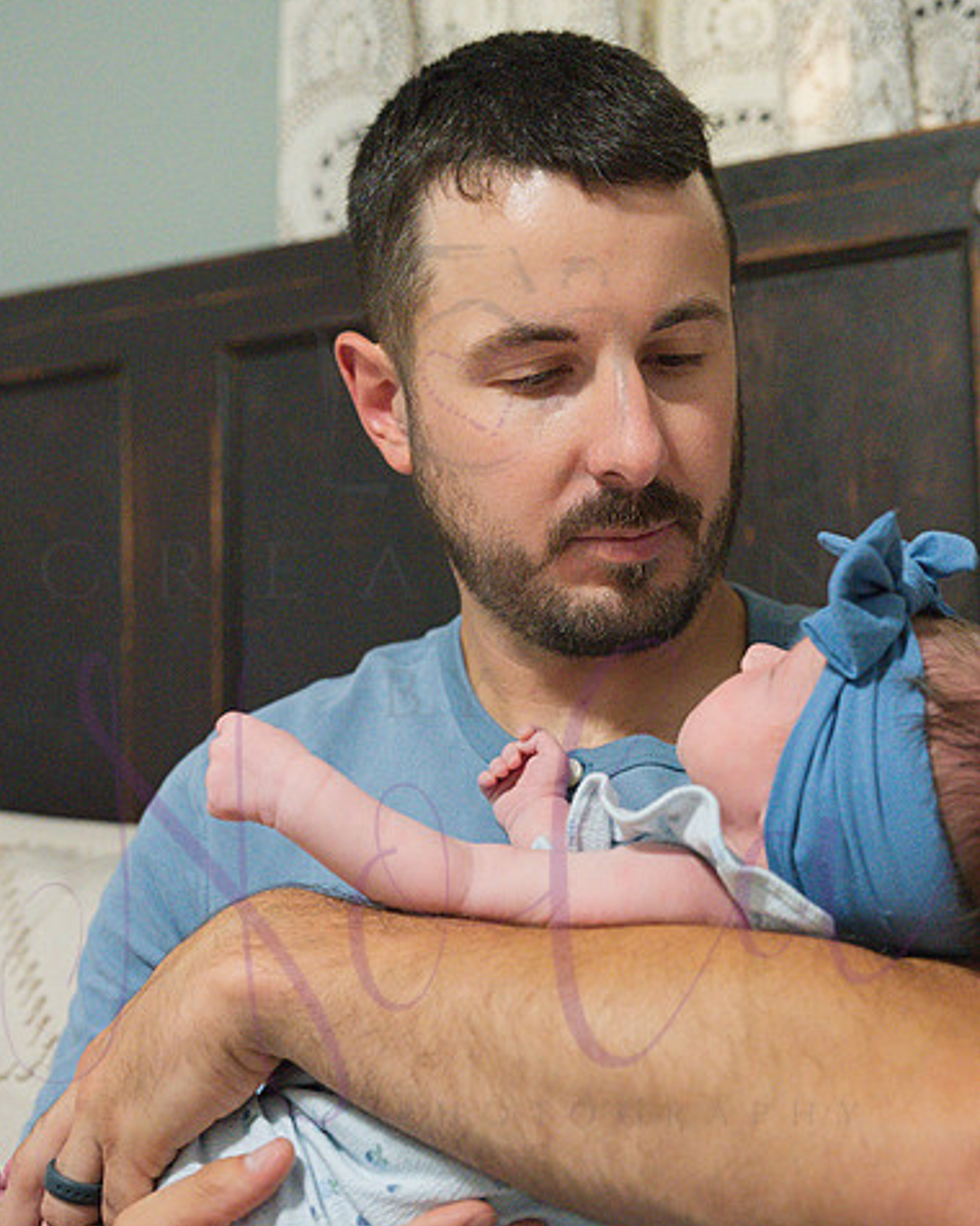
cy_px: 689
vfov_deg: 34.1
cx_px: 484
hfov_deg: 27.6
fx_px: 1994
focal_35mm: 55
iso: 3200
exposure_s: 1/200
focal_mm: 48
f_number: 4.5
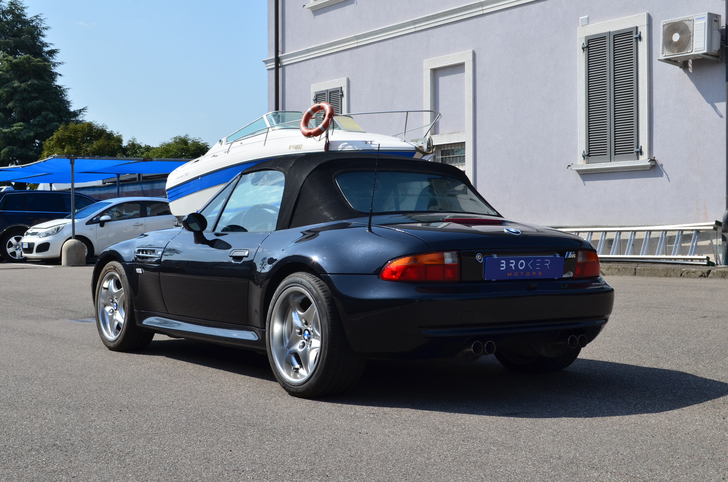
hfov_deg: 39.0
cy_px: 241
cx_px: 364
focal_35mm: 51
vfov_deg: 26.4
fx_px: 1029
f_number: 11
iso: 100
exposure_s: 1/125
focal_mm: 34
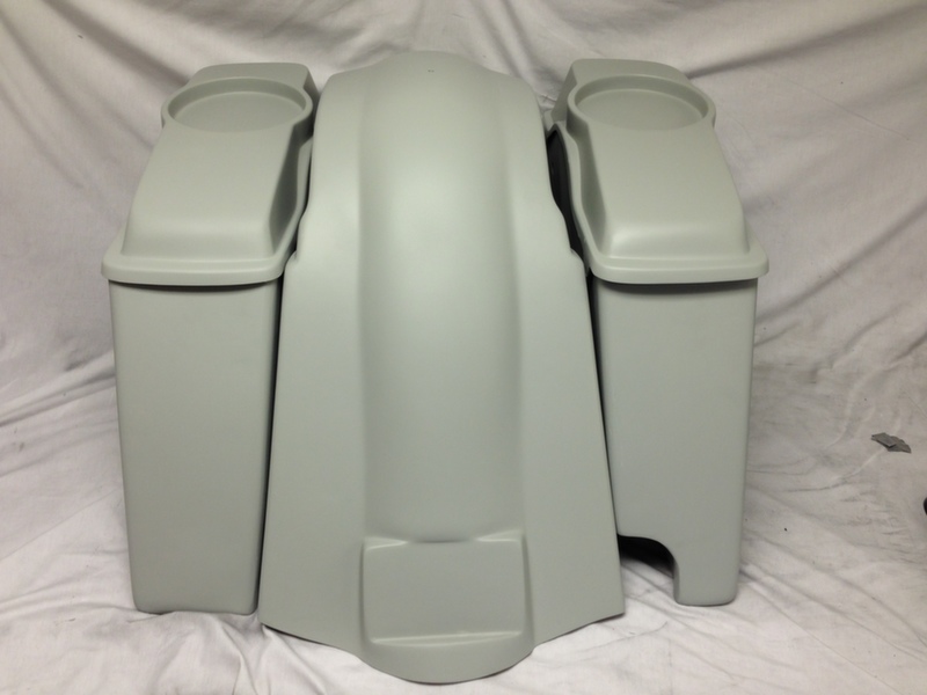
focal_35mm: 33
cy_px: 348
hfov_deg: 55.4
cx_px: 464
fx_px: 884
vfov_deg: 42.9
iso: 64
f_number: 2.4
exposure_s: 1/30
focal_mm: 4.12
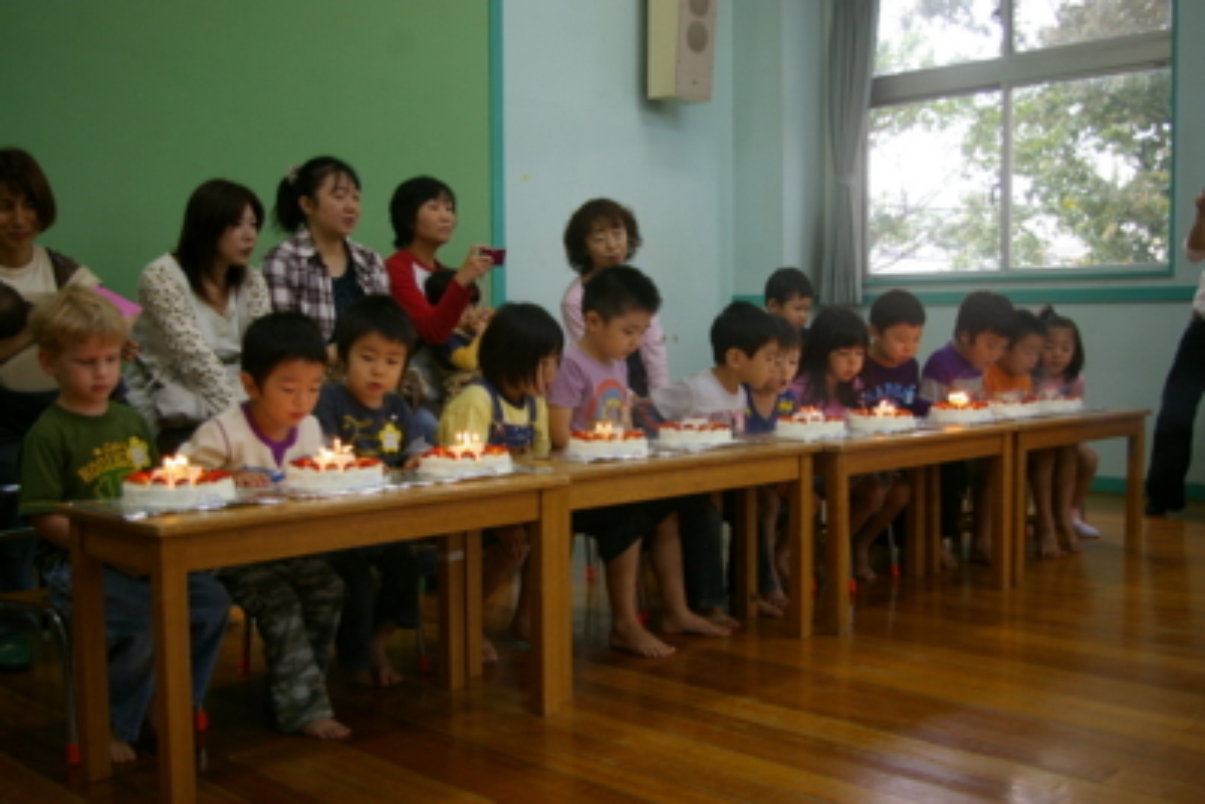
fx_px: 1306
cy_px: 402
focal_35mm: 39
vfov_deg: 34.2
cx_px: 602
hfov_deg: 49.5
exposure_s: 1/45
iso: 400
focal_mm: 26
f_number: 4
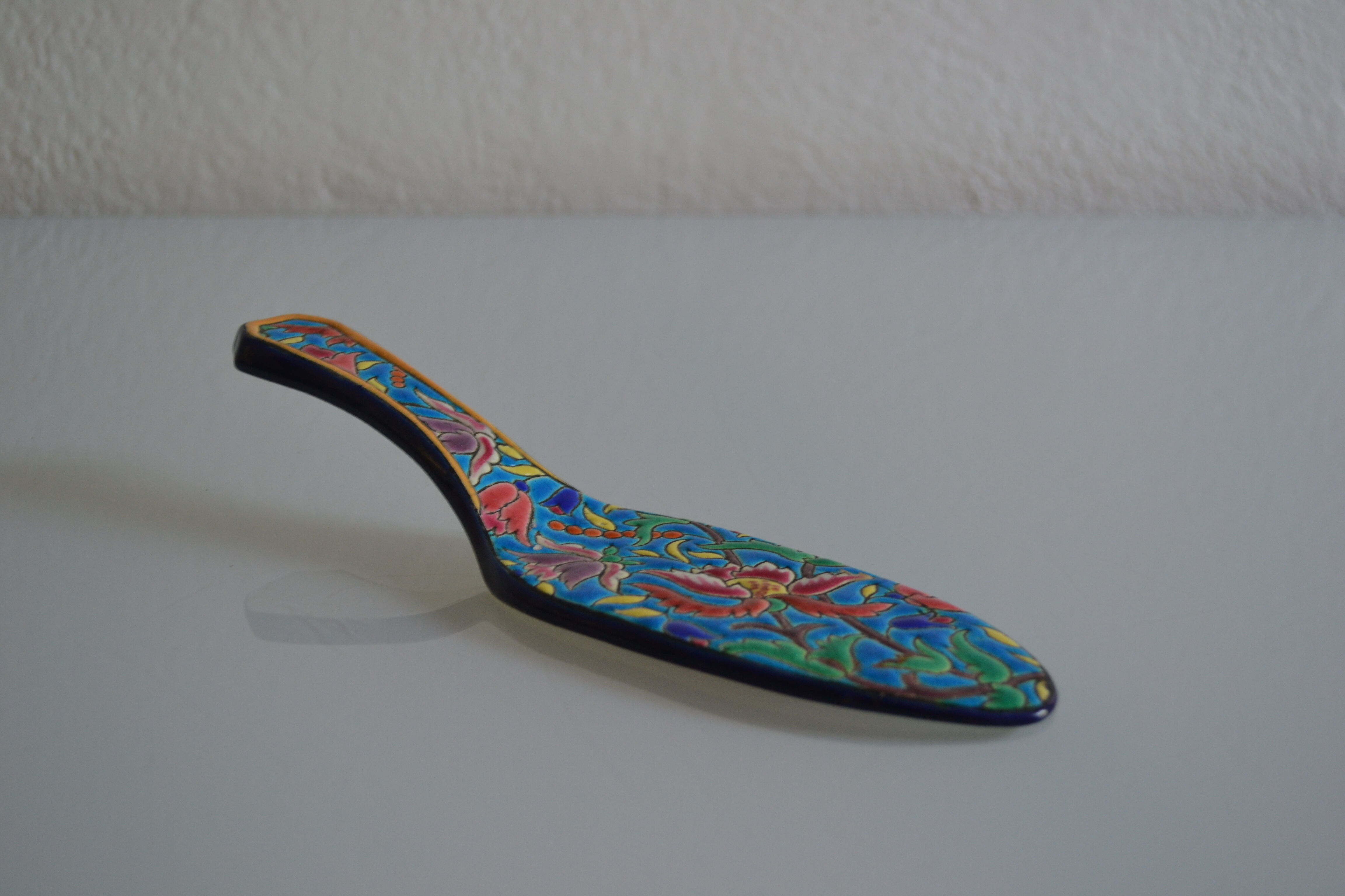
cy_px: 448
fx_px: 1681
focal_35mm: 45
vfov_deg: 29.9
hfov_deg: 43.6
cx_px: 672
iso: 400
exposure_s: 1/40
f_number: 4.5
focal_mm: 30
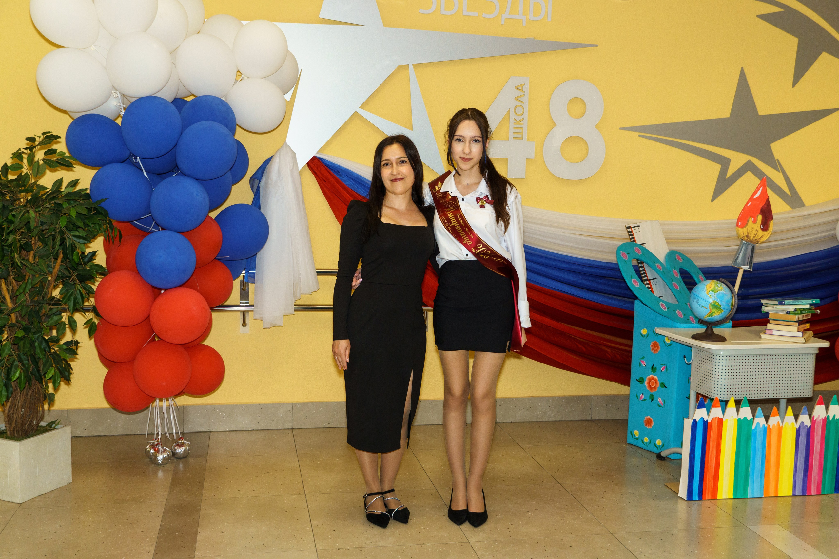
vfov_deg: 35.5
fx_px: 874
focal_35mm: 38
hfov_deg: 51.3
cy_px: 280
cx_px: 420
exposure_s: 1/125
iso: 400
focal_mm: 25
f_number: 5
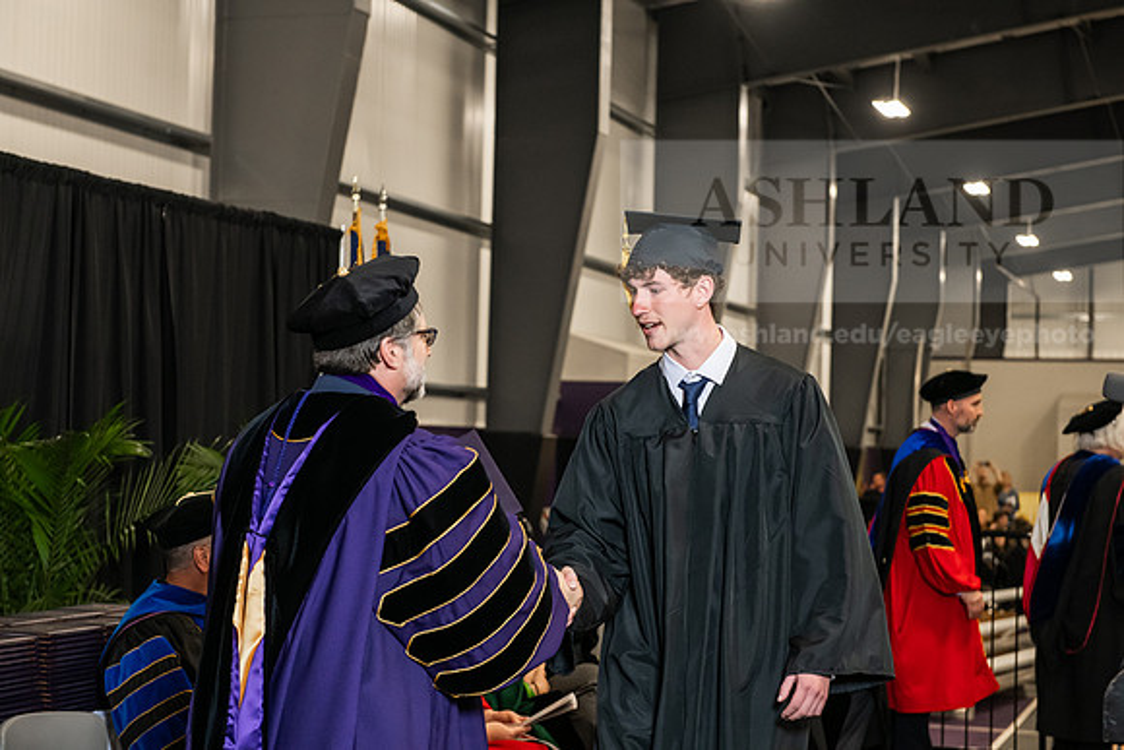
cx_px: 562
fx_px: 2186
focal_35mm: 70
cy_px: 375
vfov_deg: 19.5
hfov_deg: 28.8
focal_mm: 70
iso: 2500
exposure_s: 1/200
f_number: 5
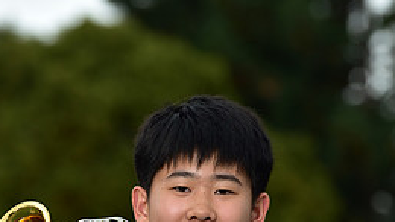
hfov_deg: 5.3
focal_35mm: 409
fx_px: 4282
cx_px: 151
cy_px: 401
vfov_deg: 3.0
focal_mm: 175
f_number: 5
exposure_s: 1/250
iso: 500
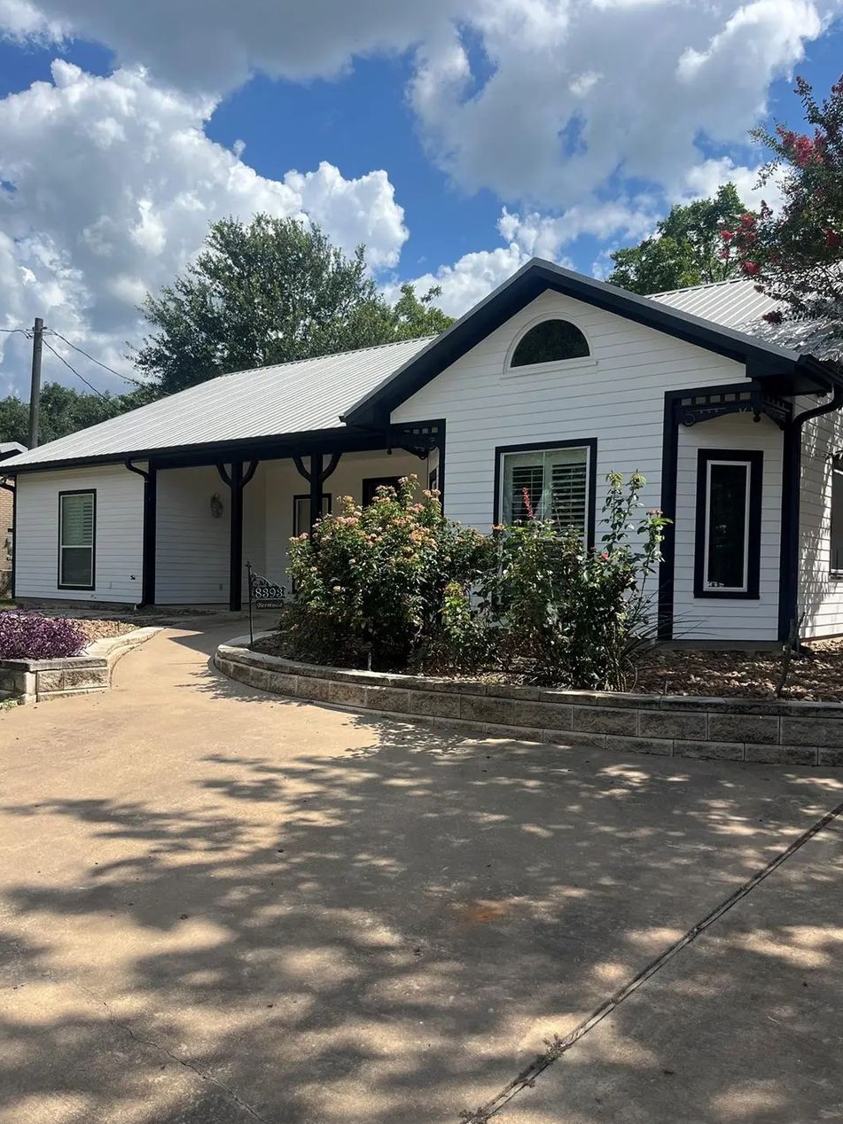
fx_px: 909
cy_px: 590
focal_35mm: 28
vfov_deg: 63.4
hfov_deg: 49.7
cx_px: 432
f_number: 1.6
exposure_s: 1/3623
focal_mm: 5.1
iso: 50
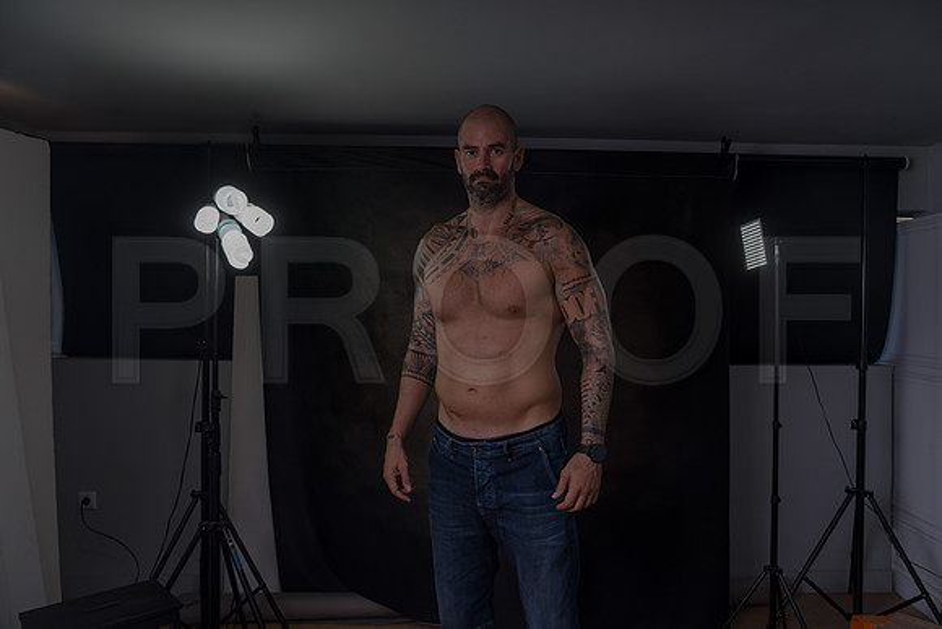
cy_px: 314
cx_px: 471
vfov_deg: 49.6
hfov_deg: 69.4
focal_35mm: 26
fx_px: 680
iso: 80
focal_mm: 26
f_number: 7.1
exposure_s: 1/200
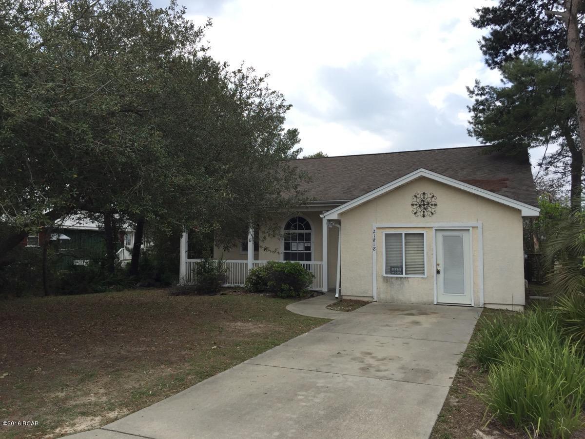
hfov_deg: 61.7
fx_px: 490
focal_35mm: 29
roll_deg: -1.4
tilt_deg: +5.2
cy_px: 220
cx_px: 292
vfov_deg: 48.2
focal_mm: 4.15
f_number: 2.2
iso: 32
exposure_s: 1/824
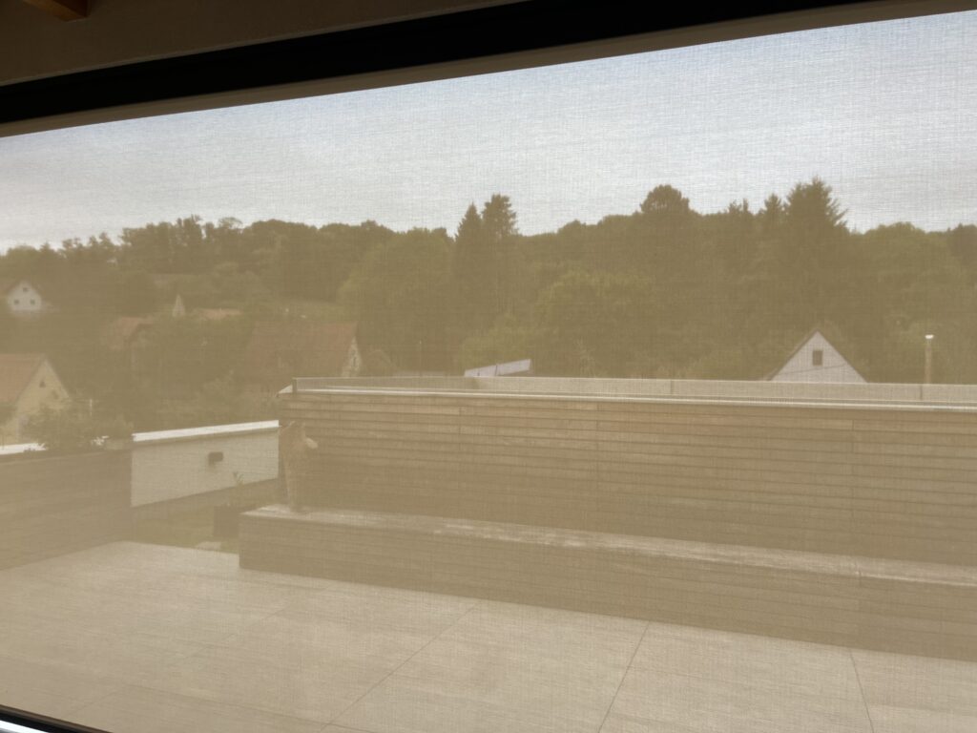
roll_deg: -0.3
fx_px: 734
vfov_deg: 53.1
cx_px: 488
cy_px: 366
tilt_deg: -0.4
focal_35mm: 26
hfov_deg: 67.3
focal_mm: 5.1
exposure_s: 1/122
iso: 32
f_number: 1.6
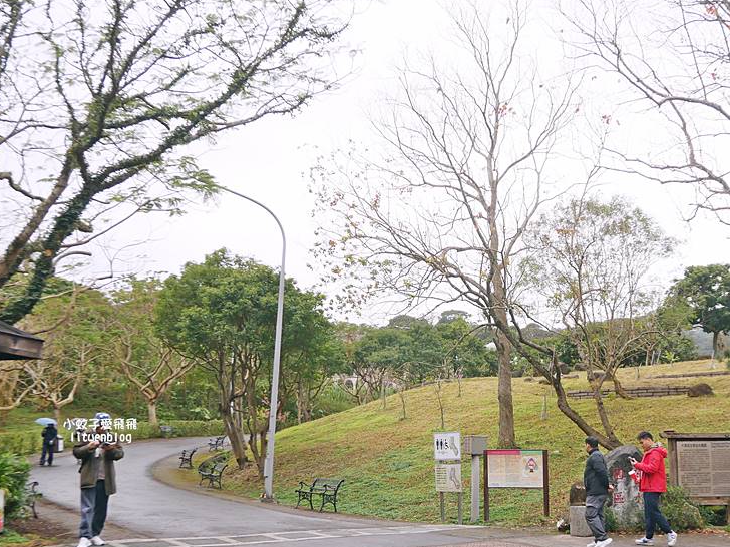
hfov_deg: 42.8
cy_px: 337
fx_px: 928
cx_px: 430
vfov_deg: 32.7
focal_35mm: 44
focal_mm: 16
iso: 200
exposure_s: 1/160
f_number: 3.9
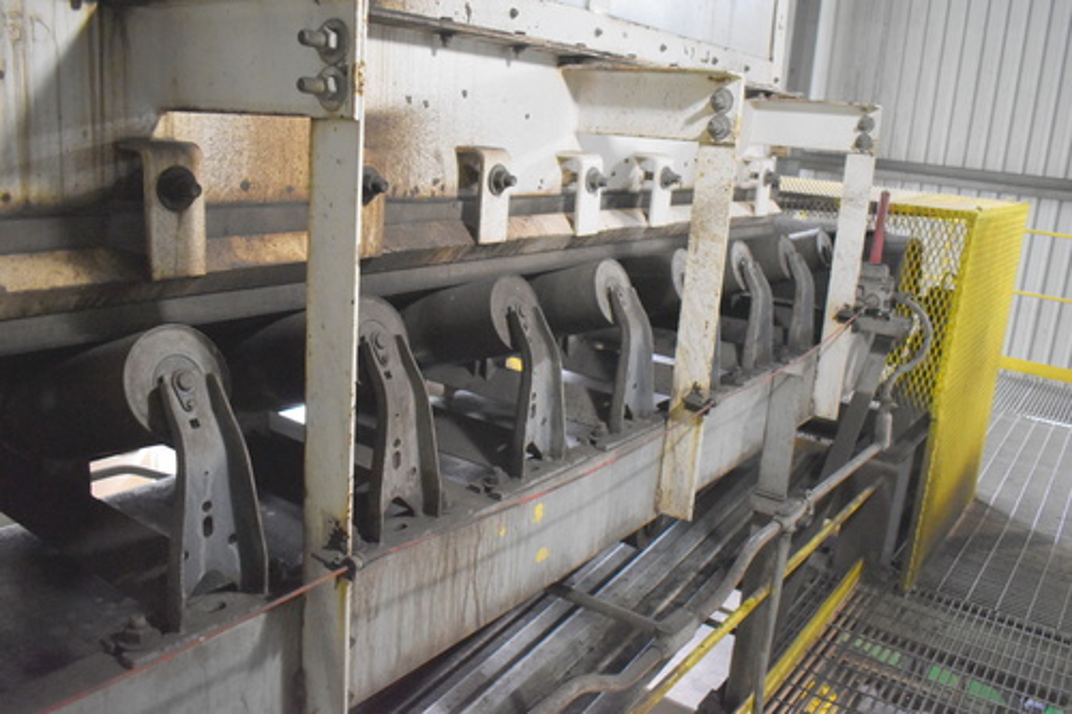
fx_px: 893
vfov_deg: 43.6
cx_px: 536
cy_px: 357
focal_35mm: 30
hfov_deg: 61.9
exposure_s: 1/125
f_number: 3.8
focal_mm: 20
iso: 2800
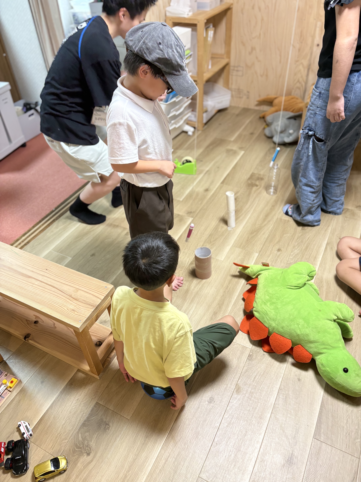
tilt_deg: -40.8
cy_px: 241
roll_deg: +4.8
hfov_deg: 53.1
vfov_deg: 67.3
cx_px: 180
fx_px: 362
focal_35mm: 26
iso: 200
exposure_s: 1/60
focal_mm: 5.96
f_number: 1.6
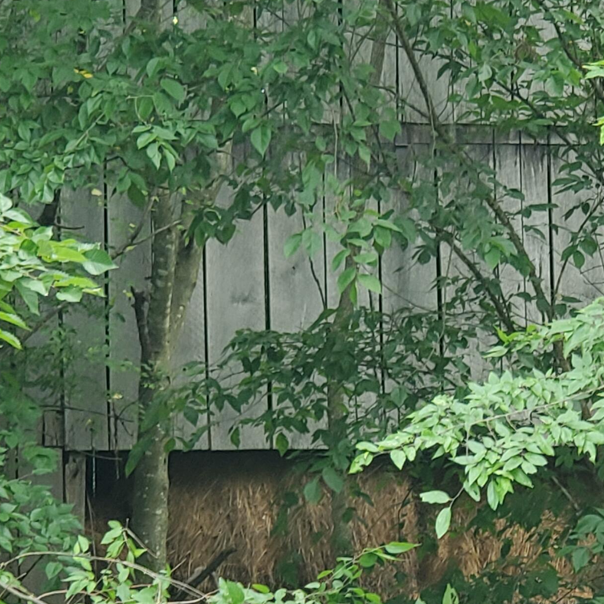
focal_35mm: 113
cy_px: 439
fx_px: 2231
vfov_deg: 15.4
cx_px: 569
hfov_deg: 15.2
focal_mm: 6
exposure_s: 1/30
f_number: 2.09
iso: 50
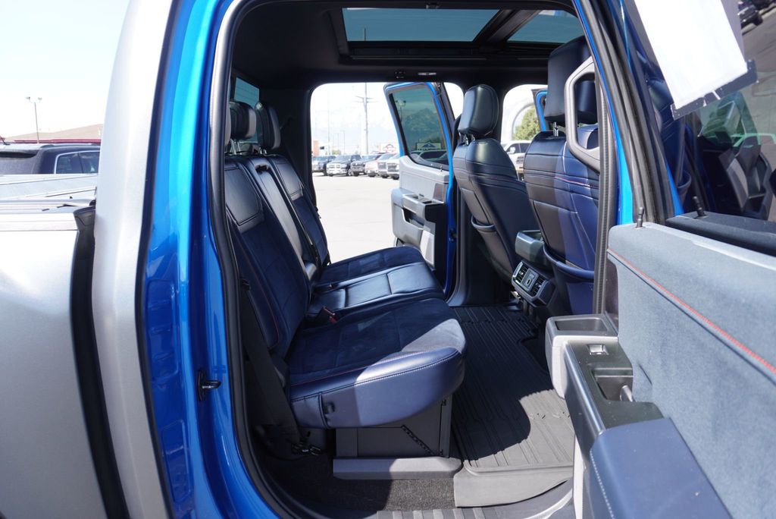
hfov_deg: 73.7
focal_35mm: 24
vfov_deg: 53.2
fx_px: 518
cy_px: 260
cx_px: 388
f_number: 5
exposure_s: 1/100
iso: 100
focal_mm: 16
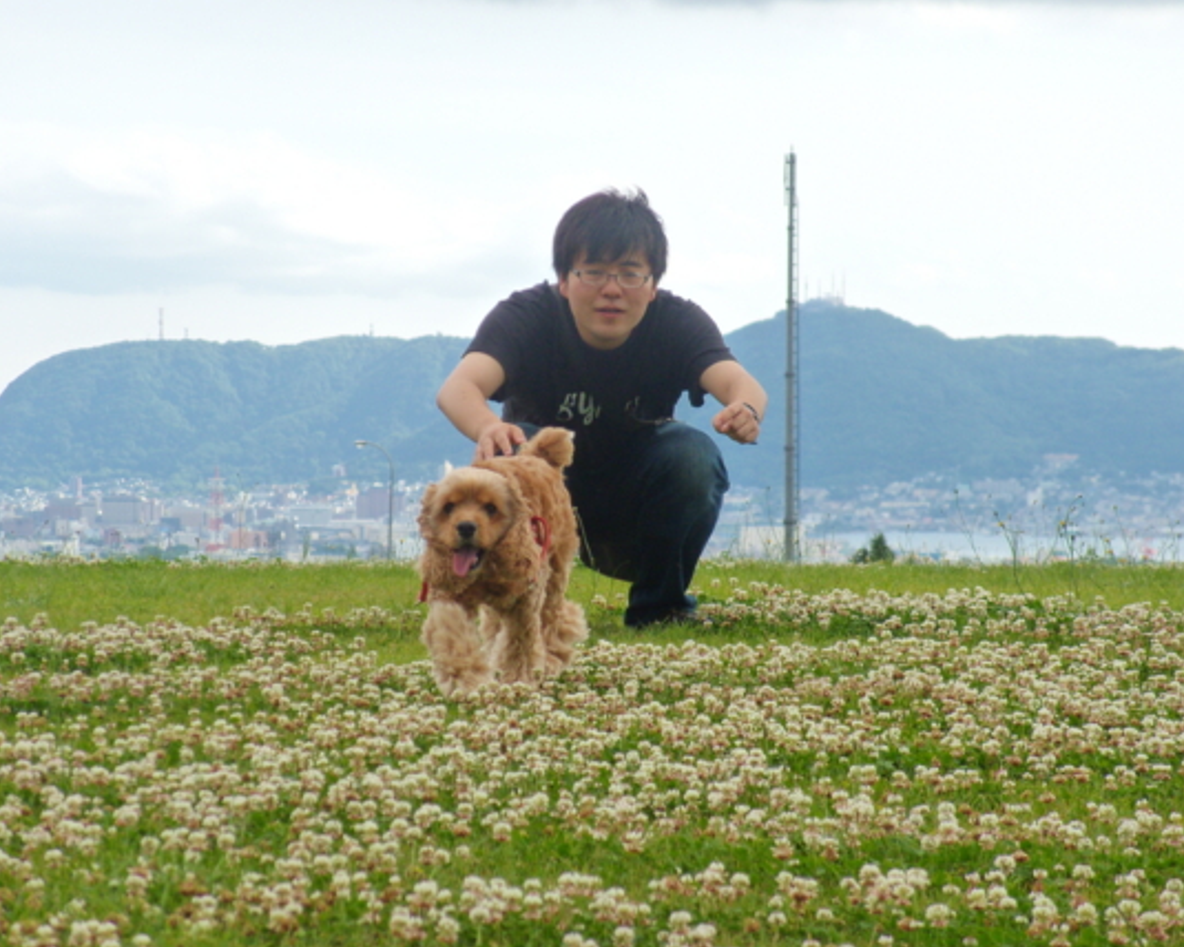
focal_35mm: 189
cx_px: 573
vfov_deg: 8.2
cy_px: 474
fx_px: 6623
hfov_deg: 10.2
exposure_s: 1/320
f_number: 4.5
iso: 80
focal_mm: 32
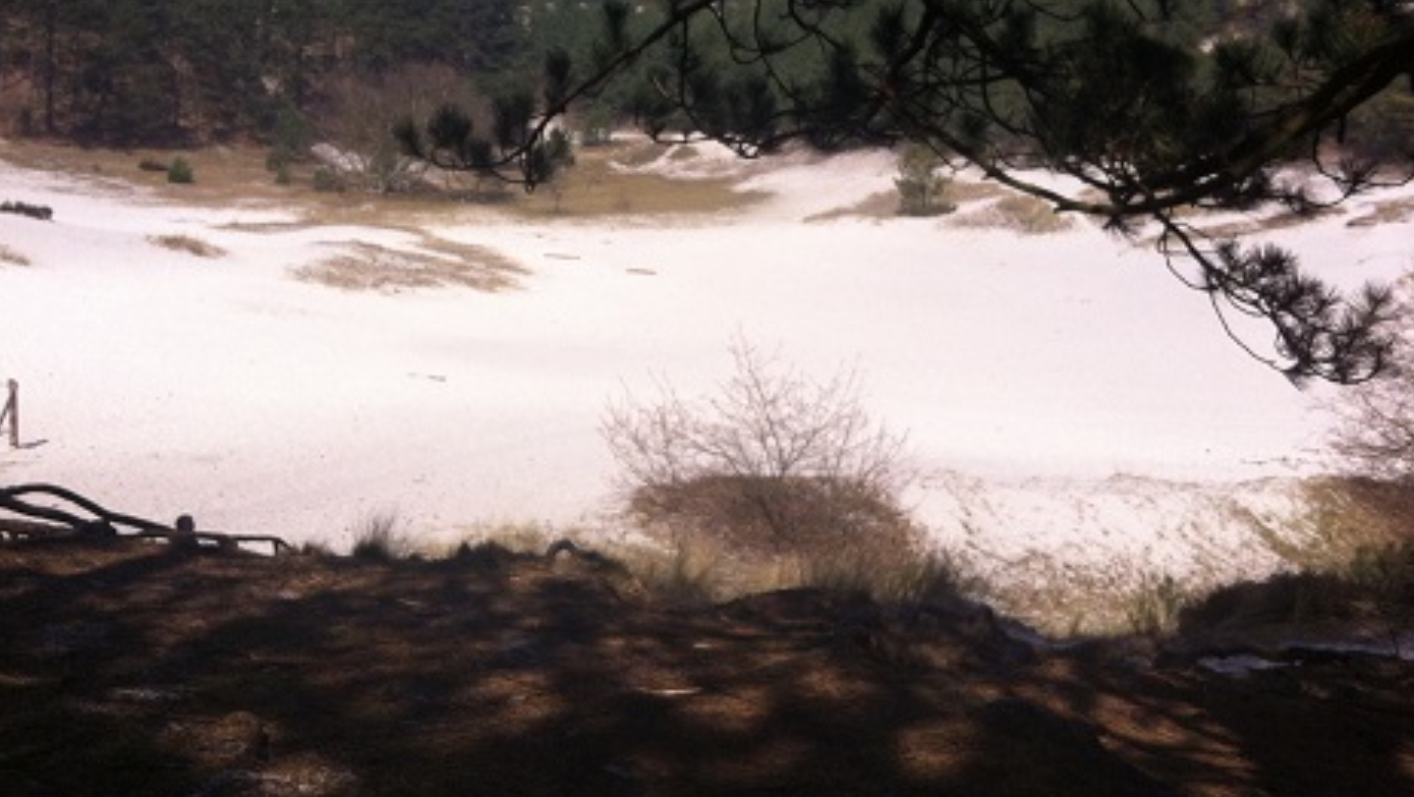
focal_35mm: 44
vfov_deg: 27.0
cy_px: 250
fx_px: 1651
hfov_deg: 46.2
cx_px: 606
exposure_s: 1/1885
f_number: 2.8
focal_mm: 3.85
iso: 80
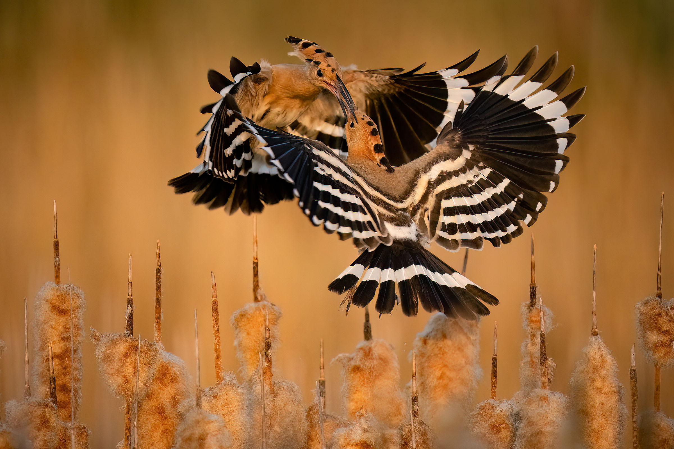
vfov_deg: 2.3
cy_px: 224
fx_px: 11232
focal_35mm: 600
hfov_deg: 3.4
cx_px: 337
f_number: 6.3
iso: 4000
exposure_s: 1/4000
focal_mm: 600
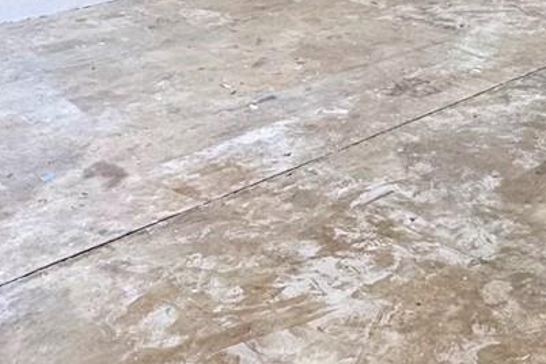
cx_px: 436
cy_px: -201
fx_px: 880
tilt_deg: +0.0
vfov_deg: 19.8
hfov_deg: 33.5
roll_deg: -0.5
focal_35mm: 58
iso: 64
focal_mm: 2.22
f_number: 2.2
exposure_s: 1/310
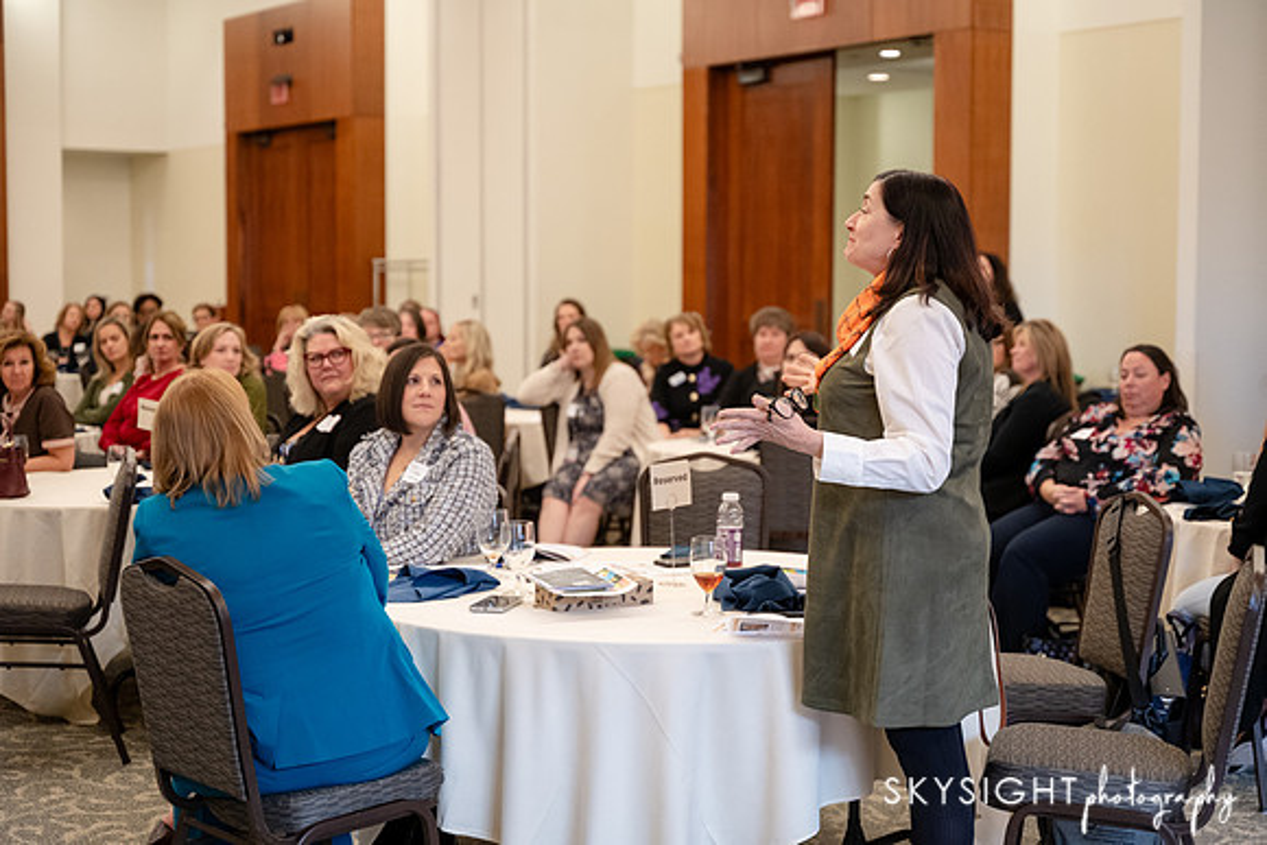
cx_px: 634
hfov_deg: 35.2
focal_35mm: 57
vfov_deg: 23.9
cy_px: 422
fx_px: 1998
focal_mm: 56
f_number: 2.8
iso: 3200
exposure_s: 1/400
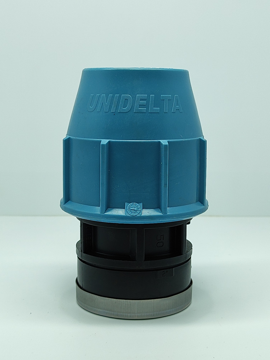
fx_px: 250
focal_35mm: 24
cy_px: 180
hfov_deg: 56.8
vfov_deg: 71.6
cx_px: 135
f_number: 1.89
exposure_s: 1/250
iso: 200
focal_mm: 5.89
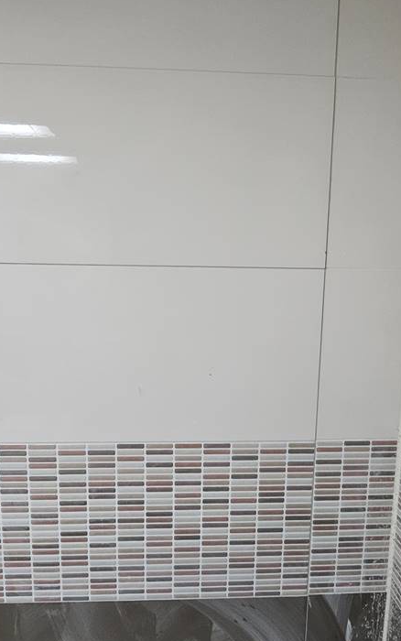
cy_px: 321
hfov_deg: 57.3
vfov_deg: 82.3
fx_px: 367
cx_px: 193
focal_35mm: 21
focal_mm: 1.7
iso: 200
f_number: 2.2
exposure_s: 1/60
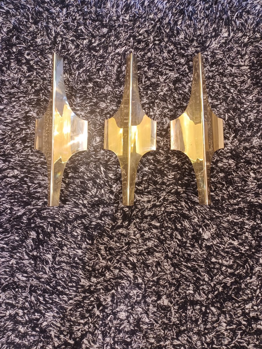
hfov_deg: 54.9
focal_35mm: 25
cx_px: 131
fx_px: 252
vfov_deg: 69.4
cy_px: 174
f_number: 1.8
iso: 320
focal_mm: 4.6
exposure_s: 1/25
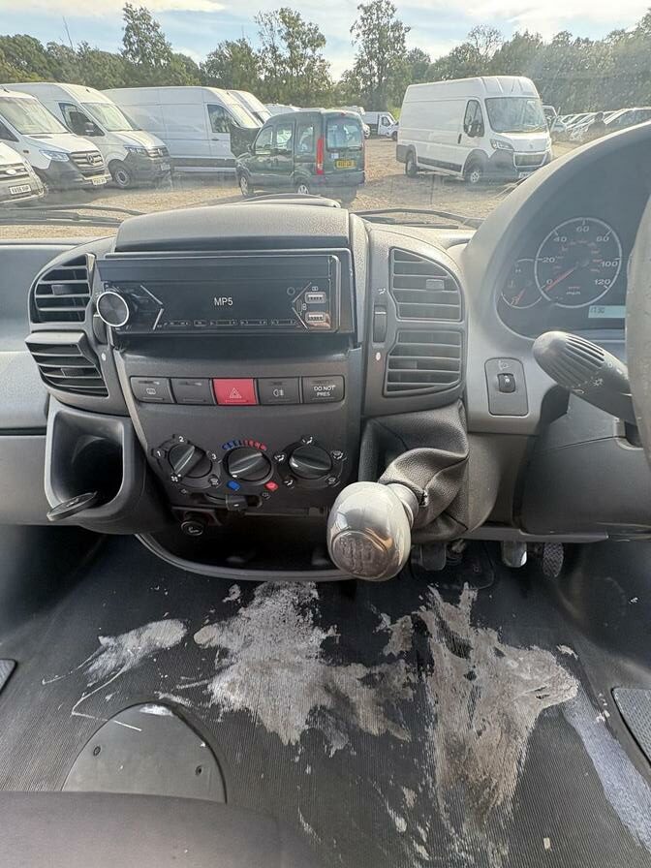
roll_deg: +0.4
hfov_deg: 85.7
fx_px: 351
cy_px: 434
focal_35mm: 14
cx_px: 326
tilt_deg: -40.0
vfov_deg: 102.1
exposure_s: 1/141
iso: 125
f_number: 2.2
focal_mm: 2.22
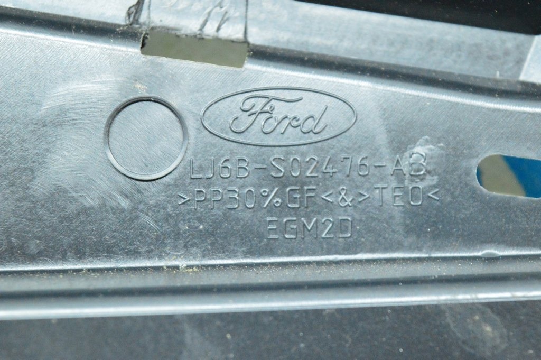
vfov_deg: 16.5
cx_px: 270
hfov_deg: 24.6
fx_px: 1239
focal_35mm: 82
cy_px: 180
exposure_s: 1/60
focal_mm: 55
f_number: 6.3
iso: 6400
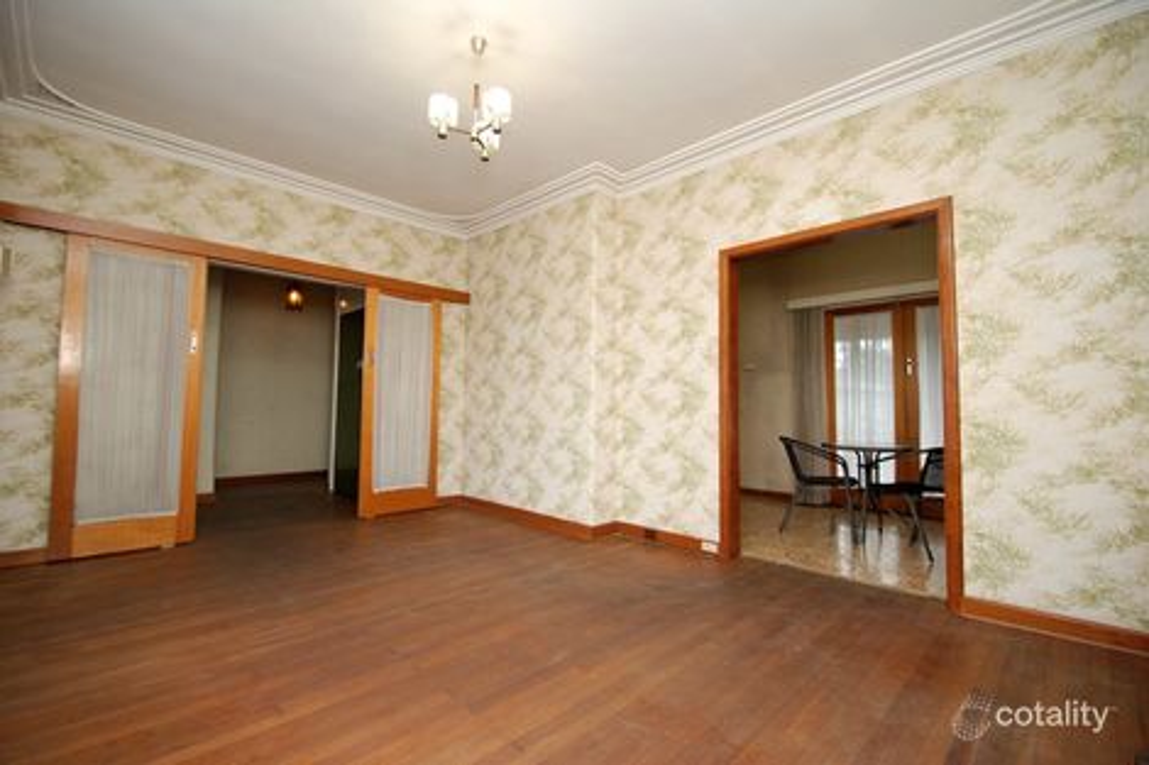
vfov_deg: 77.3
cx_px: 574
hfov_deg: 100.4
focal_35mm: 15
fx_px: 479
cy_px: 382
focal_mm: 10
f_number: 4
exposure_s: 1/60
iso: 200
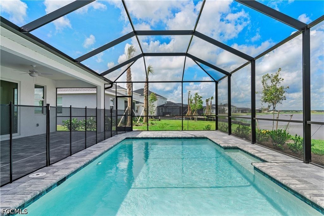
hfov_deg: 81.2
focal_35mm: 21
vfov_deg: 59.5
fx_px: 189
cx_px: 162
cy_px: 108
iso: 160
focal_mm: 21
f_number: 11
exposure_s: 1/200
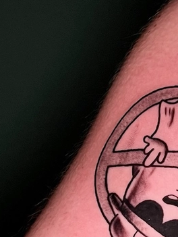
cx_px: 165
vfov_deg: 17.7
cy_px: 159
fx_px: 760
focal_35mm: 111
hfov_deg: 13.2
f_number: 1.5
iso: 125
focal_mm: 5.7
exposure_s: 1/94
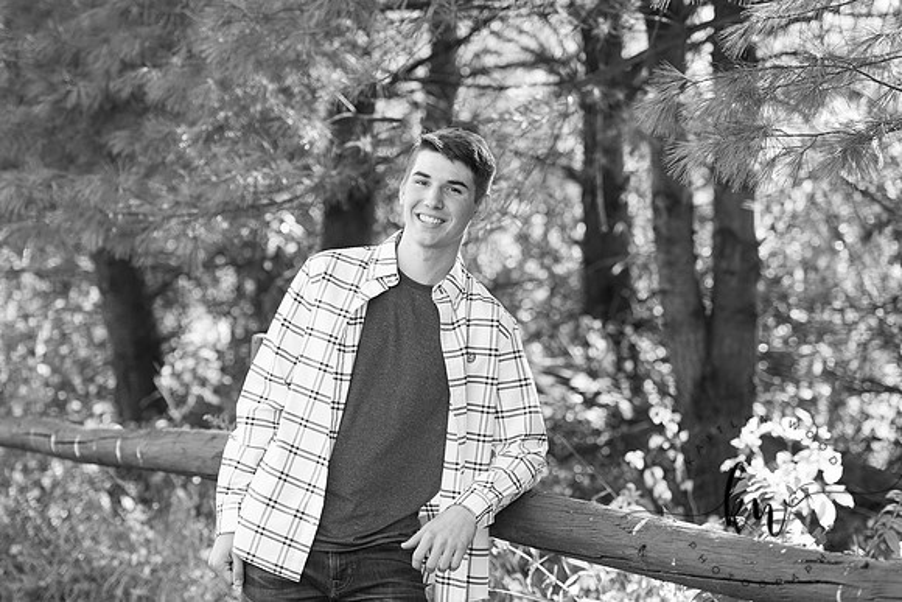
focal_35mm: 85
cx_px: 451
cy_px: 301
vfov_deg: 16.1
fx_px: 2130
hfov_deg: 23.9
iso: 400
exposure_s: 1/250
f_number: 3.2
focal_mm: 85
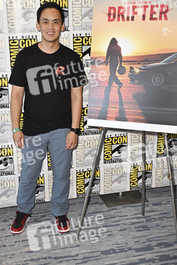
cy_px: 116
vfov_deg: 42.7
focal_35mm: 46
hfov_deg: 29.2
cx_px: 89
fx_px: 339
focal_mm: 39
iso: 1250
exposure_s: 1/250
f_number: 4.5
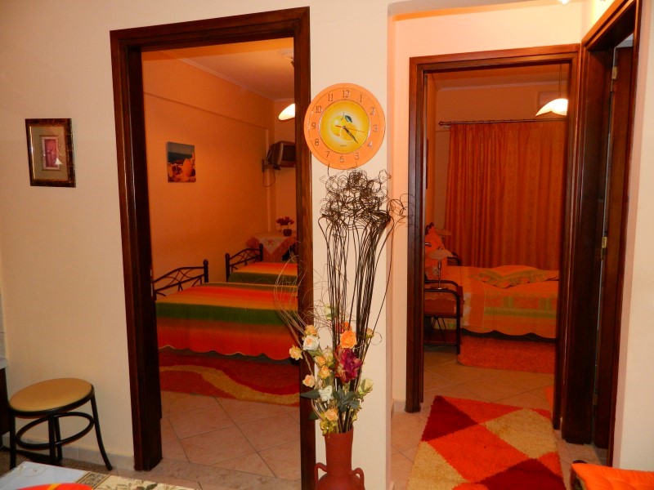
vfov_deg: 54.9
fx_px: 472
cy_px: 245
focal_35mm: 25
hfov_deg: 69.4
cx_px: 327
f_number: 3.1
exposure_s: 1/30
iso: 200
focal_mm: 4.5
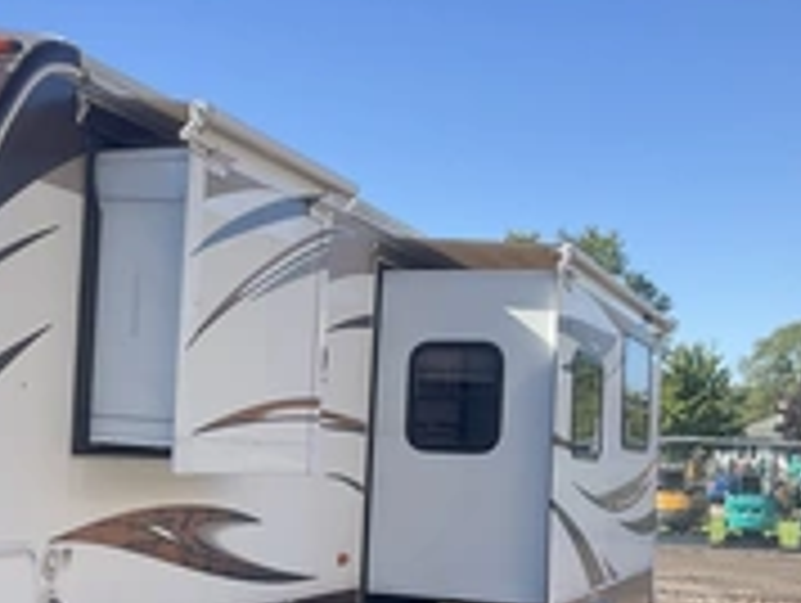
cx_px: 14
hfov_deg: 28.1
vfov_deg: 22.4
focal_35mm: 65
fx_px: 1506
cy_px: 464
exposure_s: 1/944
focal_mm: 3
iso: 25
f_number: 1.8
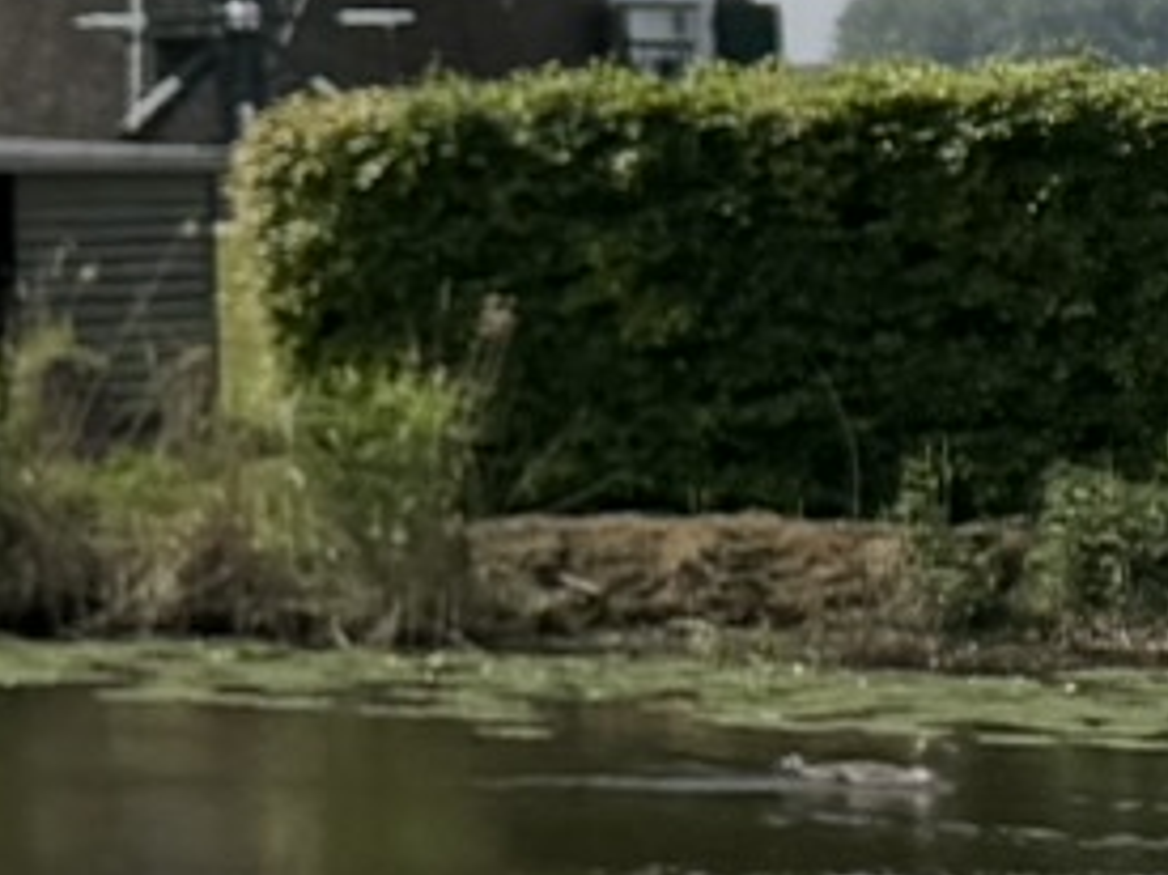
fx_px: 6037
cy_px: -200
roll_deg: +0.9
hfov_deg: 8.2
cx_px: -3003
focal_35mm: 179
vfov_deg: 8.2
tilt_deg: +3.8
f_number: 1.78
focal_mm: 6.76
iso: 100
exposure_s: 1/10309
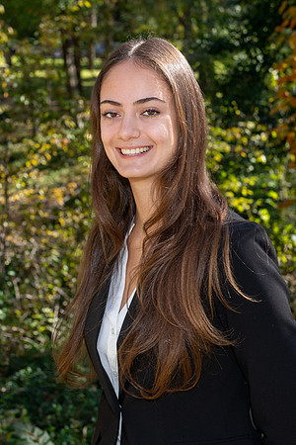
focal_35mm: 95
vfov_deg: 21.5
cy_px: 222
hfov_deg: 14.4
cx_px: 129
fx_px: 1172
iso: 400
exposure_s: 1/160
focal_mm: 58
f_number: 6.3
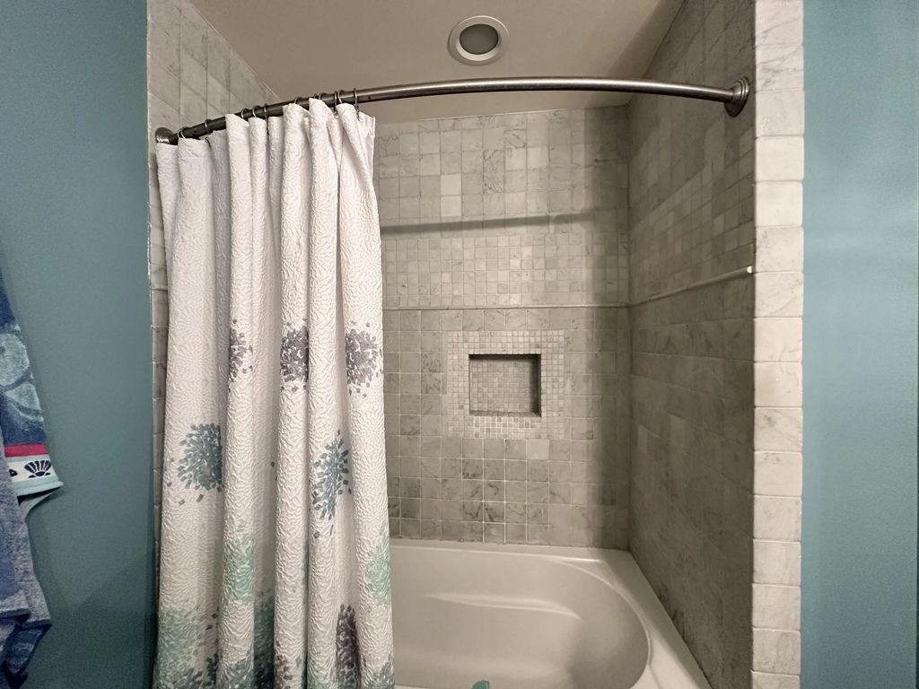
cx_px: 460
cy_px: 344
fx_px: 372
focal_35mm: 14
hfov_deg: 102.1
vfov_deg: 85.7
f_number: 2.2
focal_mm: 2.22
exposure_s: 1/60
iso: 400
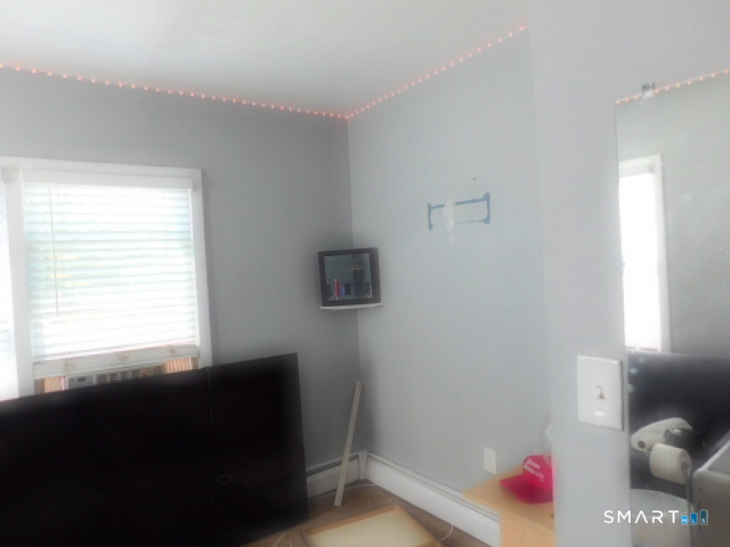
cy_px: 274
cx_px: 365
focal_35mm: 23
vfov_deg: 58.9
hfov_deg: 73.9
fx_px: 485
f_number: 3
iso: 125
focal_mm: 4
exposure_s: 1/40
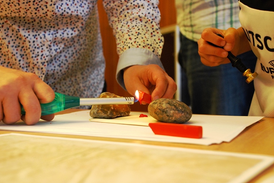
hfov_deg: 32.9
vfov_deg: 22.3
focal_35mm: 61
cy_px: 91
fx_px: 464
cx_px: 135
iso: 800
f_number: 4.5
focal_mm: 40
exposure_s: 1/30
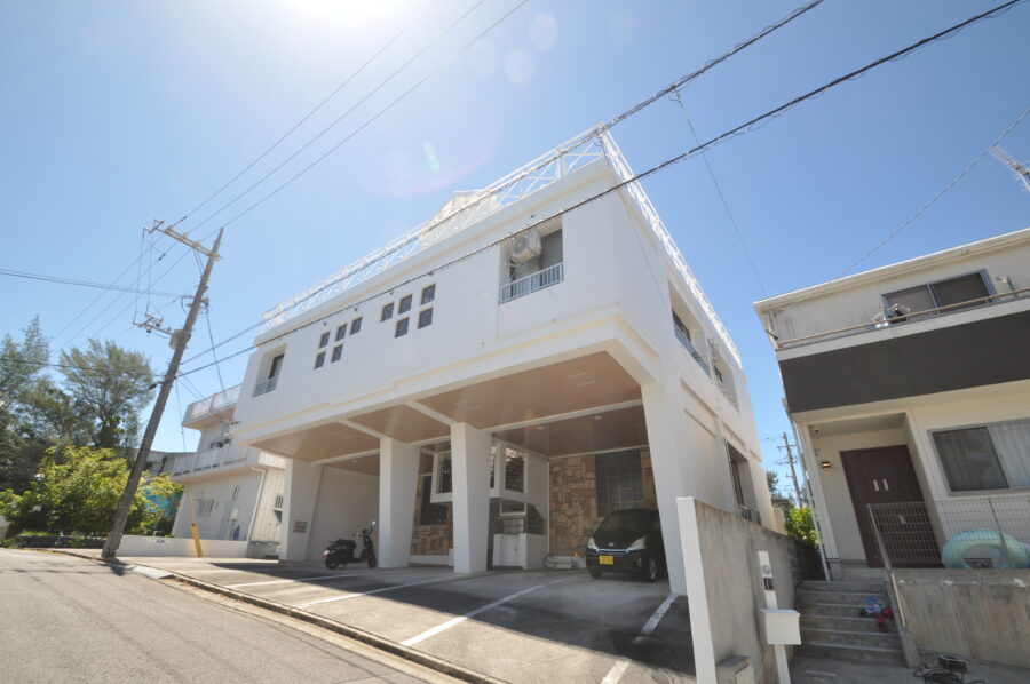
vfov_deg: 77.2
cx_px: 515
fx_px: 429
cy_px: 342
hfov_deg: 100.5
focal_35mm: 15
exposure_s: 1/200
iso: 200
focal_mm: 10
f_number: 9
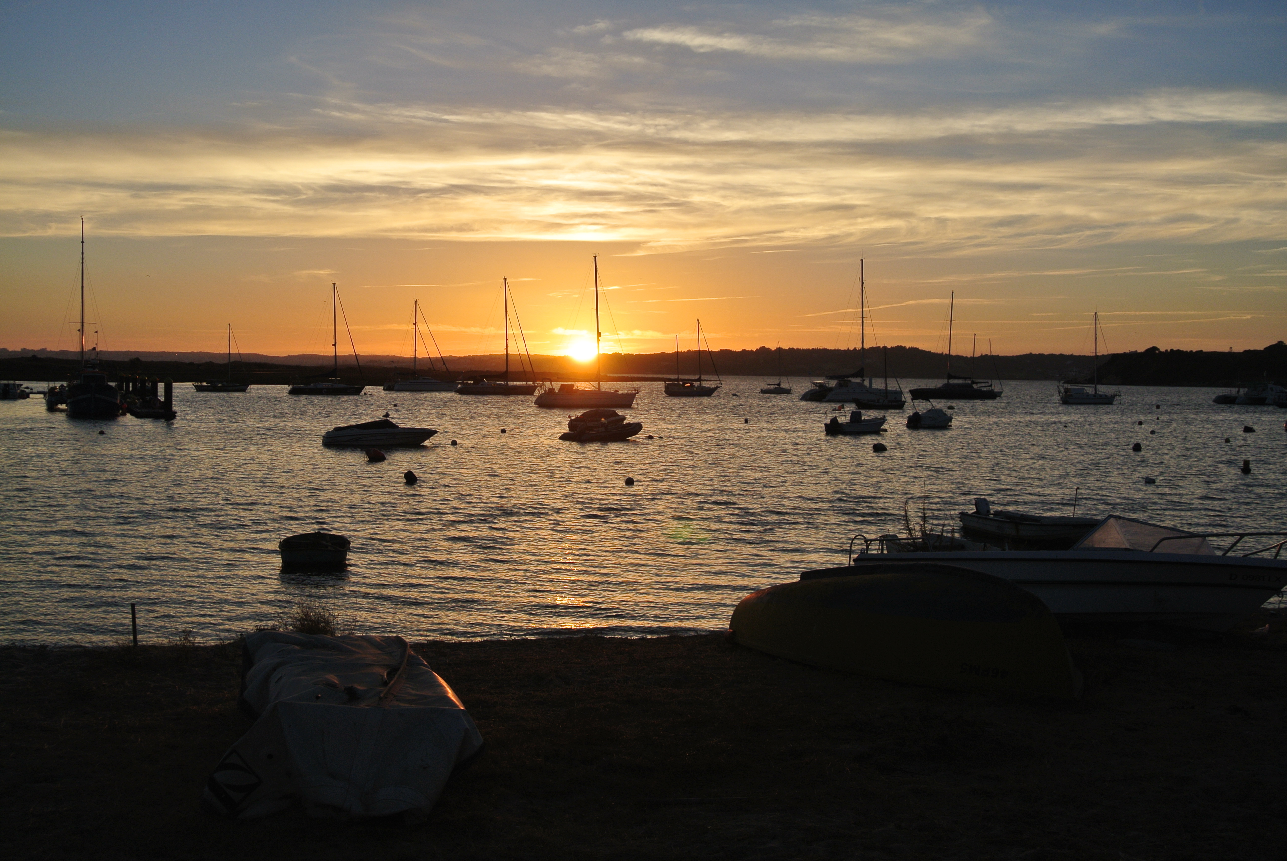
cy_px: 430
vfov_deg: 32.0
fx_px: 1503
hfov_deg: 46.3
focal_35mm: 42
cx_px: 644
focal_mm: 15.7
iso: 100
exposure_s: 1/640
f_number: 4.5
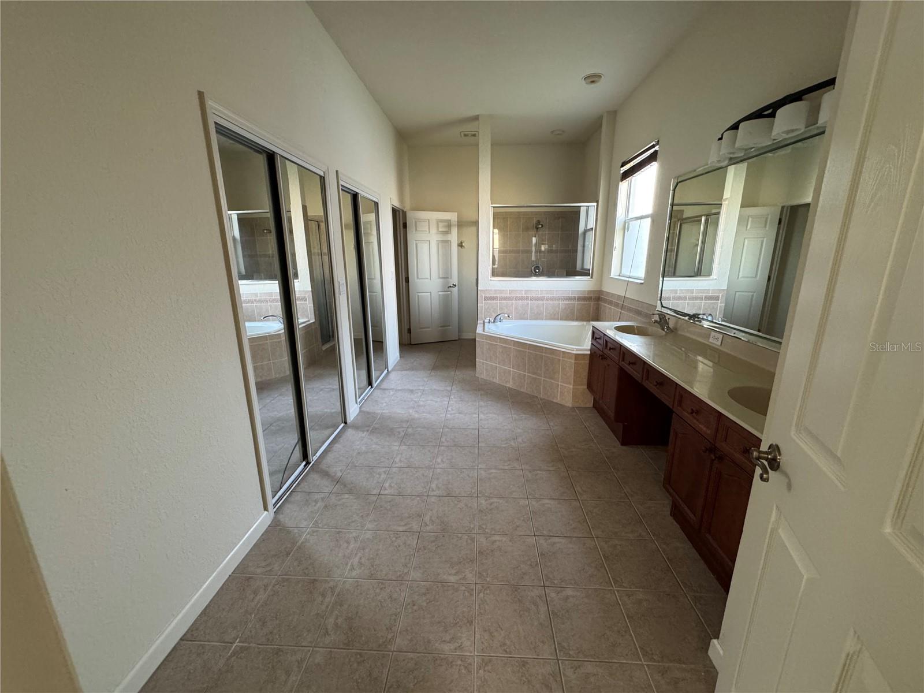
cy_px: 346
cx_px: 462
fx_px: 374
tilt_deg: -14.9
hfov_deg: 102.1
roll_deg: +0.5
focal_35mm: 14
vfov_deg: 85.7
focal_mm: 2.22
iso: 400
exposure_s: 1/60
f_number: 2.2
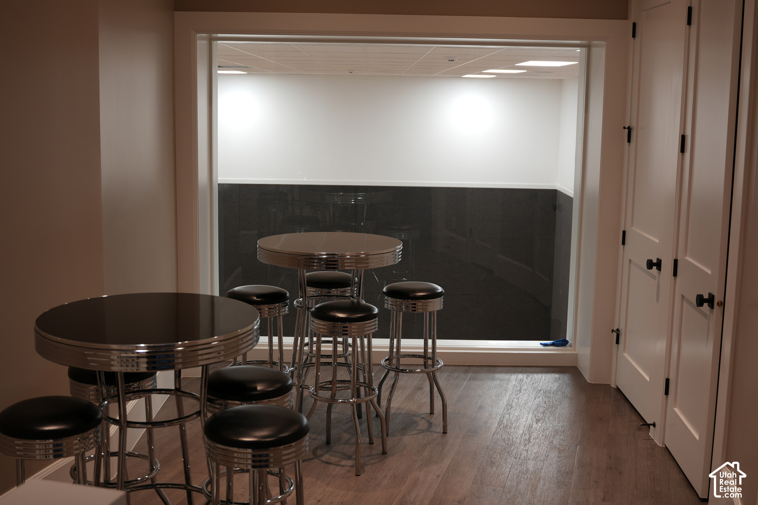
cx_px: 379
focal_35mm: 44
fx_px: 932
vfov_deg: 30.3
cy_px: 252
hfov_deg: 44.3
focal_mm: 29.5
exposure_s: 1/30
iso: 80
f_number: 2.8
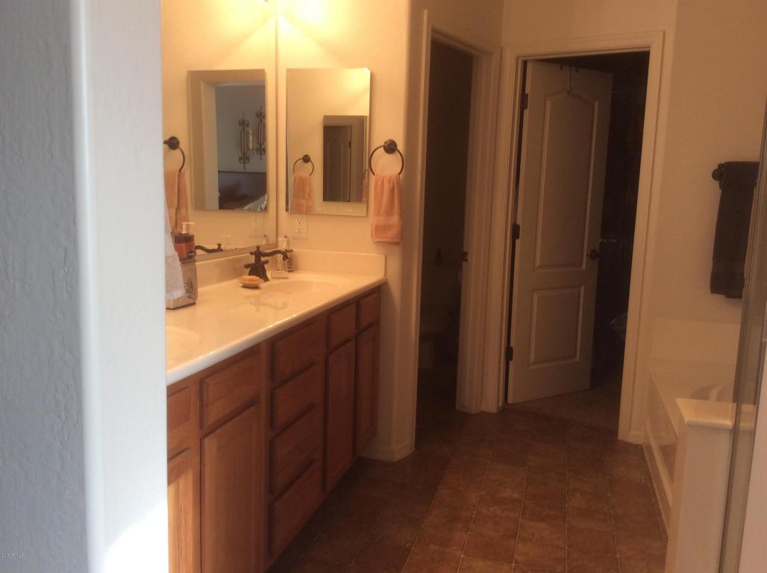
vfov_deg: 44.1
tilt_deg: -11.6
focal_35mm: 32
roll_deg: -3.1
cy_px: 286
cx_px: 384
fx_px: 708
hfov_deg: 56.9
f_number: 2.4
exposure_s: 1/40
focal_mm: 3.3
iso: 32
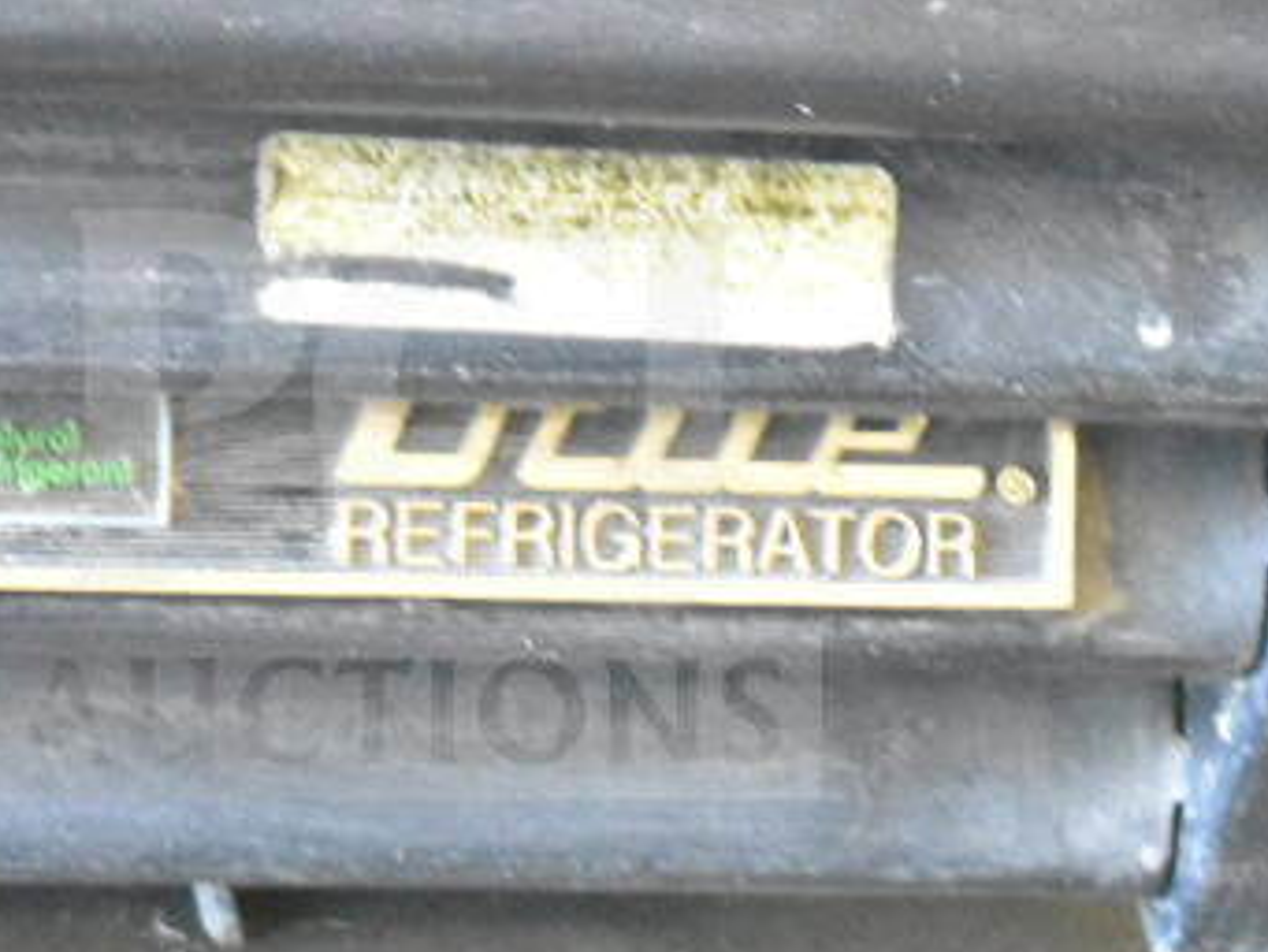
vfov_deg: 10.5
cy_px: 504
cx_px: 402
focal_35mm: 142
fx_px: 5198
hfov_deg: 13.9
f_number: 5.6
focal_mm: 55
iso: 25600
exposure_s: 1/40
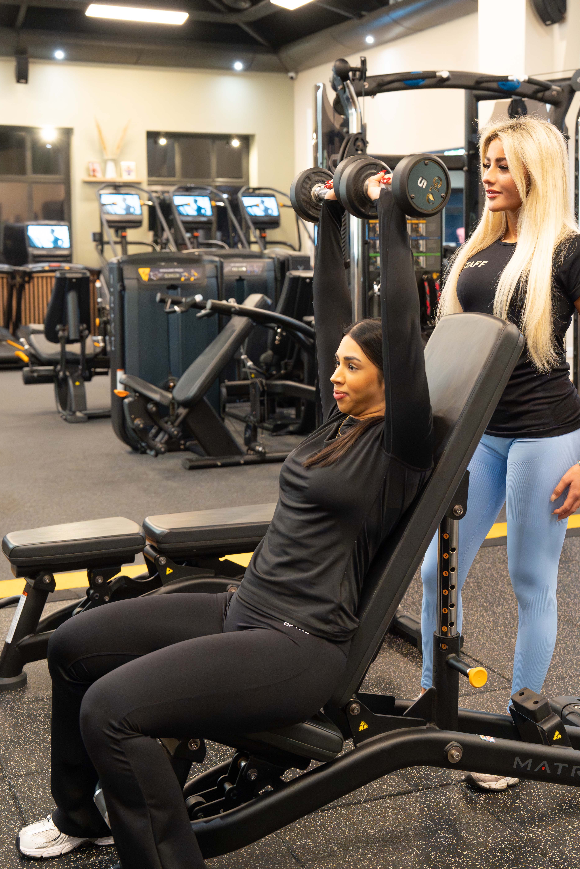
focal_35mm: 51
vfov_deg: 38.7
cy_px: 340
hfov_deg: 26.4
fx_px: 1232
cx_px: 354
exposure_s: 1/200
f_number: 4
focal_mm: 41
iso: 3200
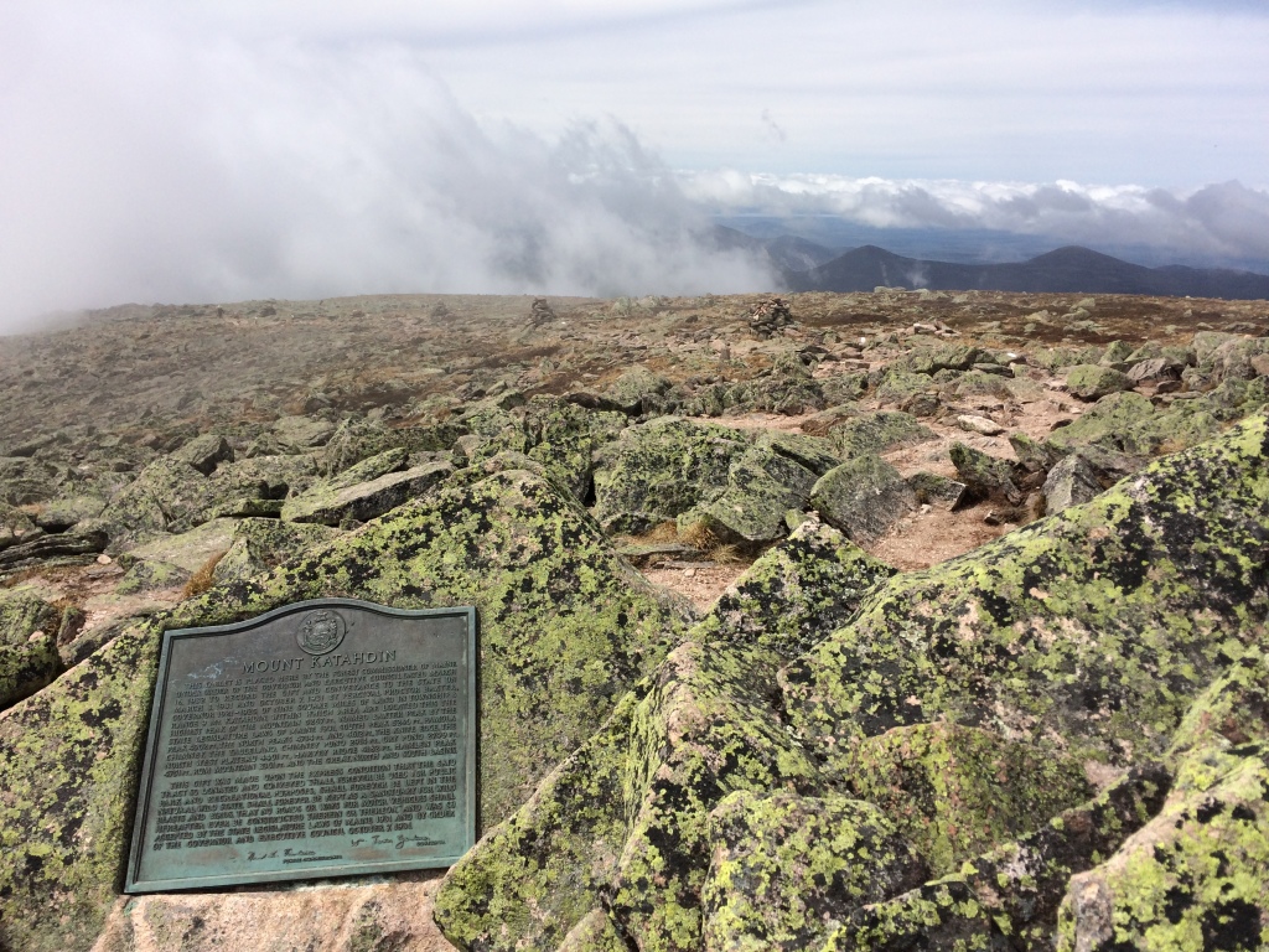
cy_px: 476
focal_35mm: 29
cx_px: 634
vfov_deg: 48.2
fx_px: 1063
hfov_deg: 61.7
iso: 32
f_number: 2.2
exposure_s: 1/3731
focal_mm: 4.15
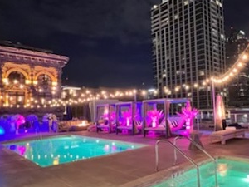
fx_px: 187
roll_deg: +1.8
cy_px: 103
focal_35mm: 26
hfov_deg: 65.0
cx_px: 172
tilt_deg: +2.6
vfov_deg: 53.0
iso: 2000
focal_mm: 1.57
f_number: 1.8
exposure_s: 1/24
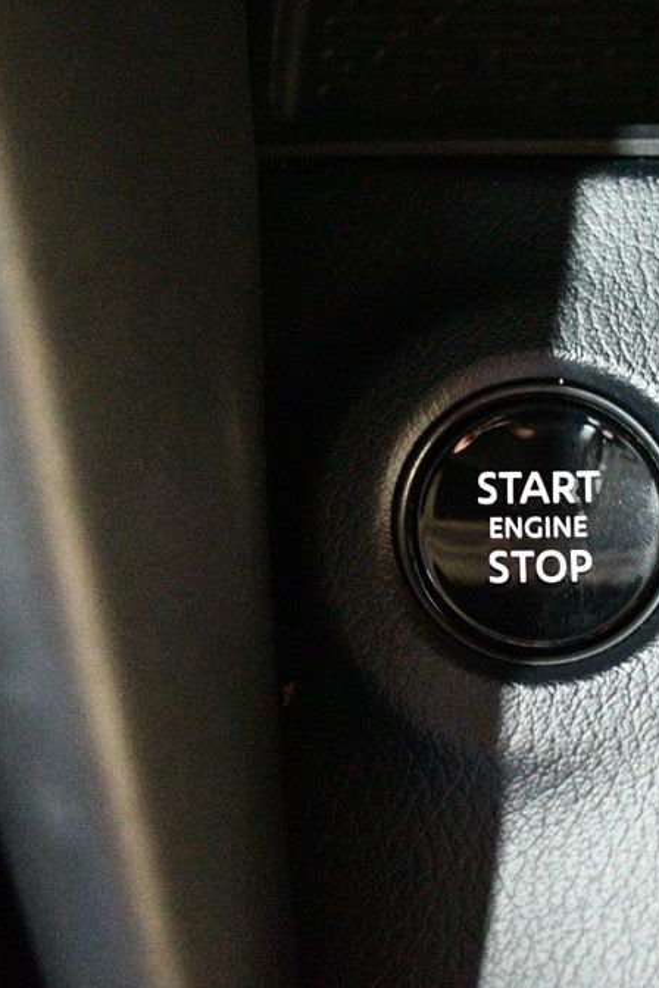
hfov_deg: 20.9
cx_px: 560
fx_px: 1757
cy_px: 490
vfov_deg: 31.4
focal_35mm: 64
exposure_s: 1/10
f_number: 4.5
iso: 12800
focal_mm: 28
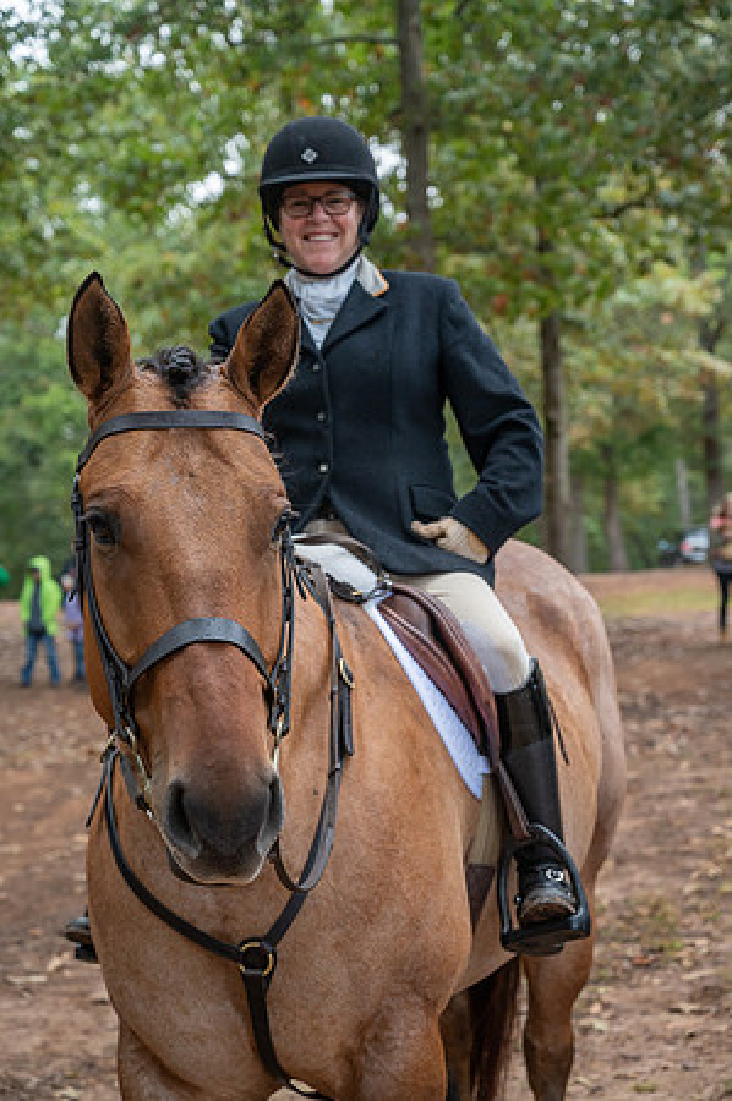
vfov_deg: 32.4
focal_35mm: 62
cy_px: 550
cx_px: 366
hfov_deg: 21.9
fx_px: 1895
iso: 1250
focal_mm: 62
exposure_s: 1/250
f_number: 5
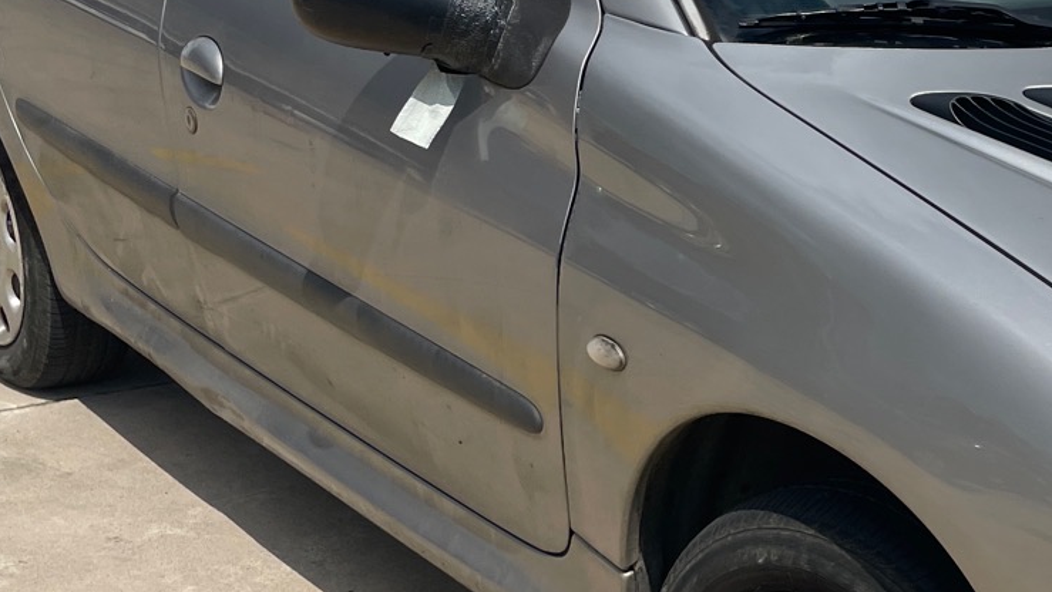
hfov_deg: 29.1
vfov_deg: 17.4
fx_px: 1925
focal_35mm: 69
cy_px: 394
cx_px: 981
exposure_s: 1/6494
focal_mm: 4.2
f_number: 1.6
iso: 32
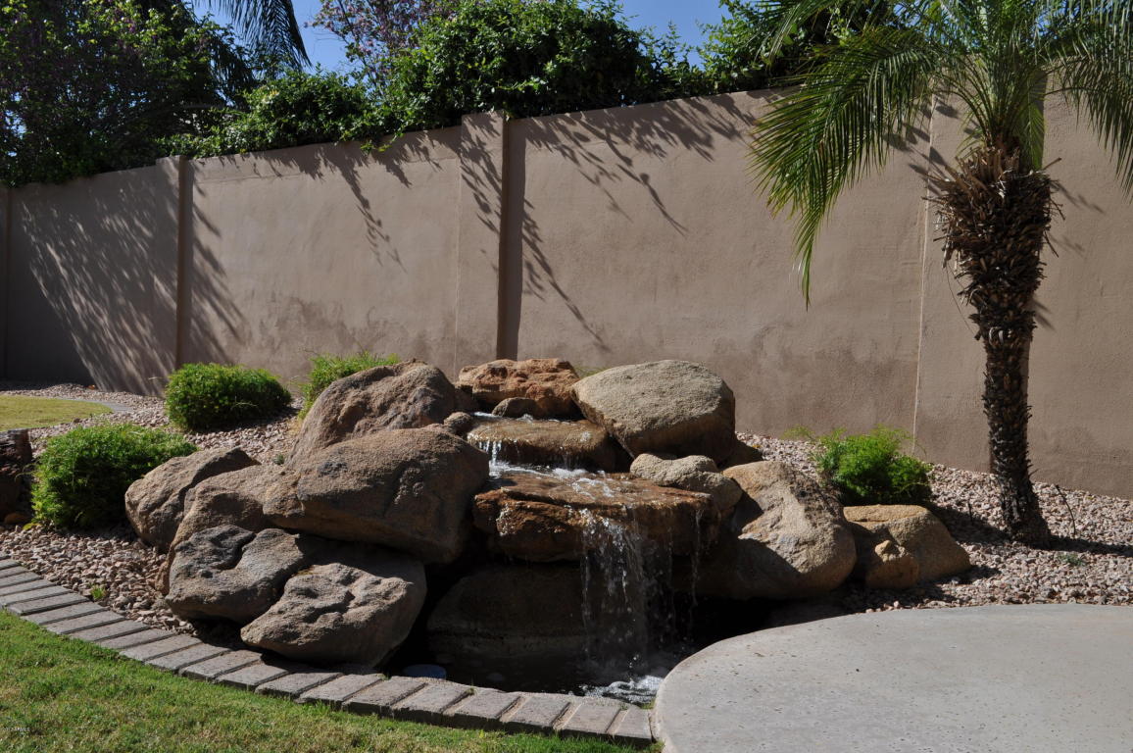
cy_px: 376
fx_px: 1132
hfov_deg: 53.2
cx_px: 566
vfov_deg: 36.8
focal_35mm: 36
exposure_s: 1/400
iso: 200
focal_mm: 24
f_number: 10
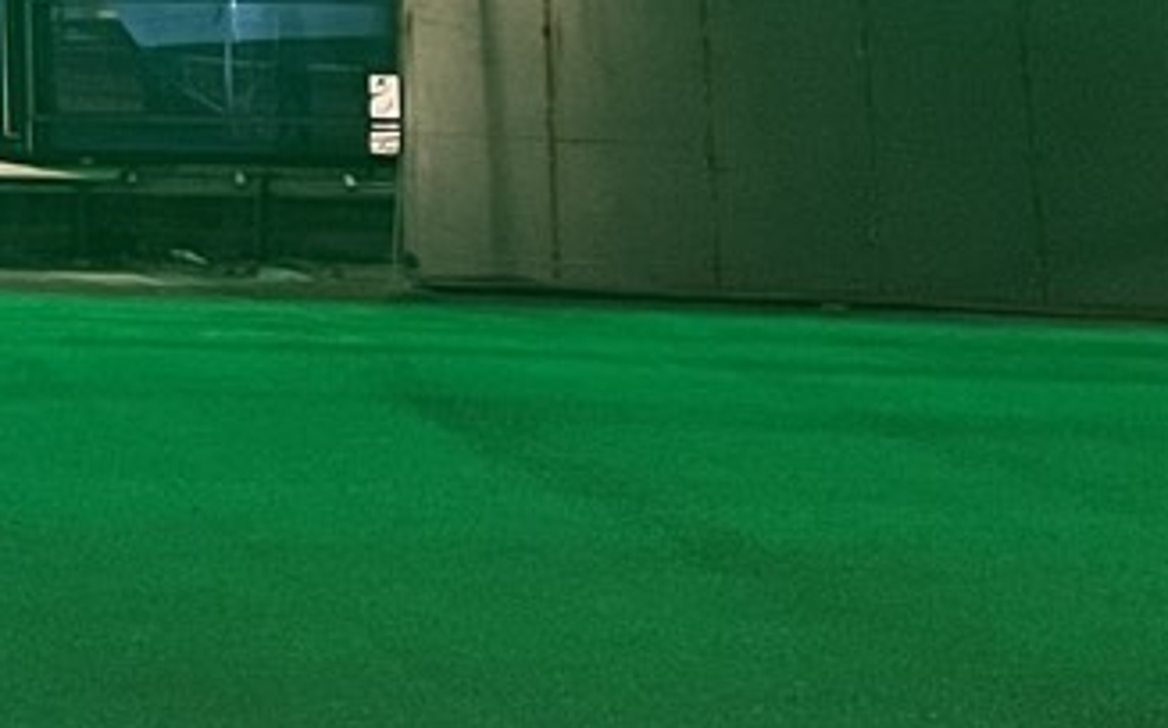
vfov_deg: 9.3
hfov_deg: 14.5
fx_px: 4295
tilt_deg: +6.9
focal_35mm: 135
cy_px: -550
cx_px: -550
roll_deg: -0.2
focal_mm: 5.7
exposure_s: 1/40
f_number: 1.5
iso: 640
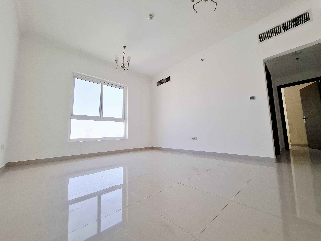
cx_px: 160
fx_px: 121
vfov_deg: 89.9
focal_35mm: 13
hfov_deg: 106.2
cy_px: 120
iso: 50
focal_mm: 1.74
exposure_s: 1/50
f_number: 2.2
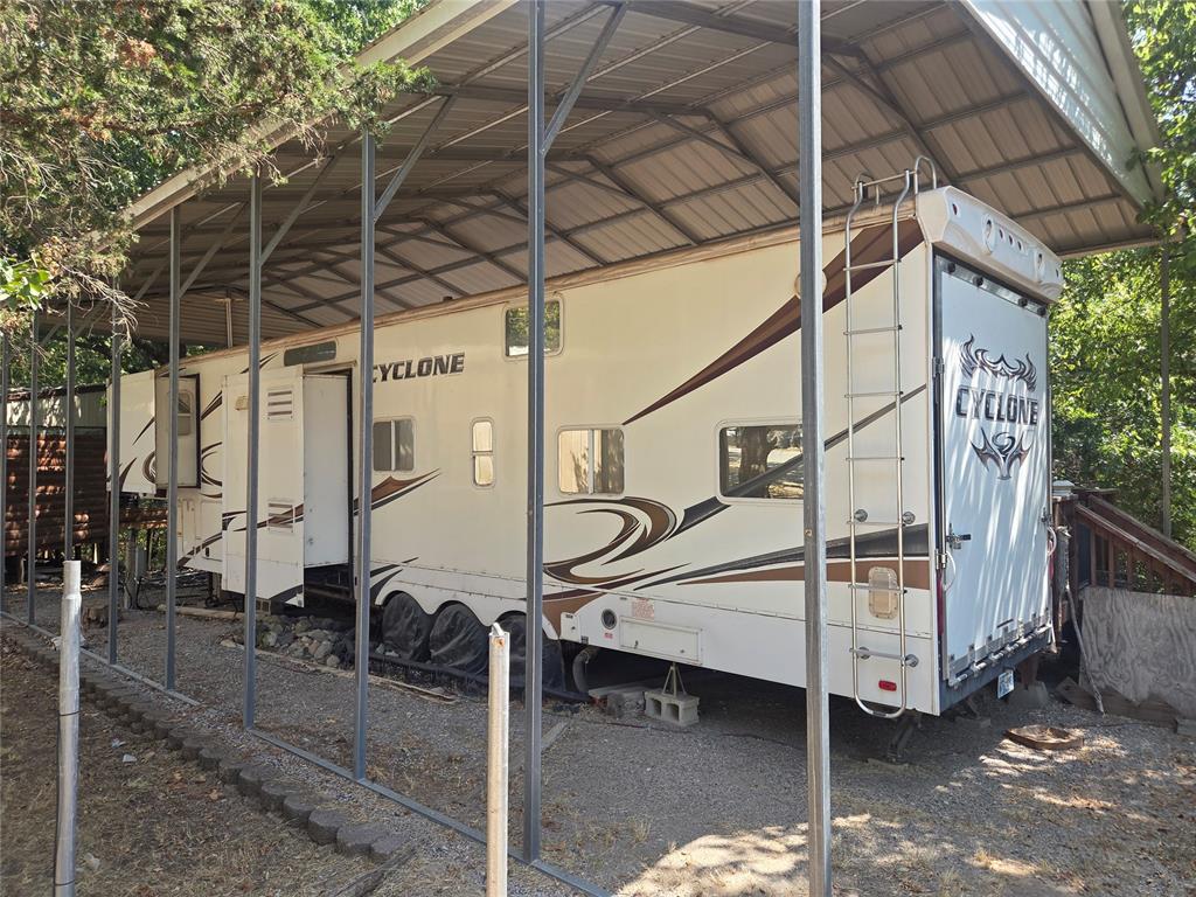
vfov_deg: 58.9
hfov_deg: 73.9
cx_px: 598
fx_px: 795
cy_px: 448
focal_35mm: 23
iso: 80
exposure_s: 1/682
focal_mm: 5.4
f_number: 1.8
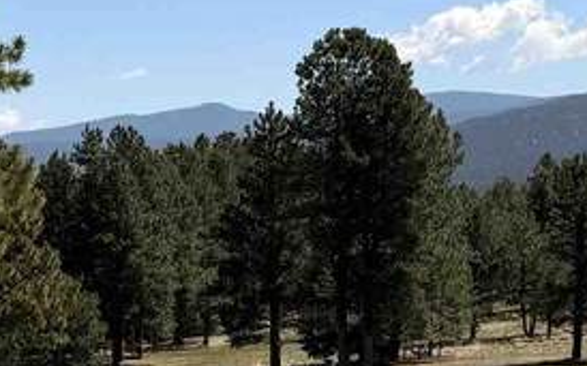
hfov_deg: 17.0
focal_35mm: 119
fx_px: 1903
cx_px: -56
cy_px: 268
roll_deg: +0.5
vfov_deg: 11.0
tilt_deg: -1.0
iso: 80
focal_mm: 6.76
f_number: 1.78
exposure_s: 1/5319
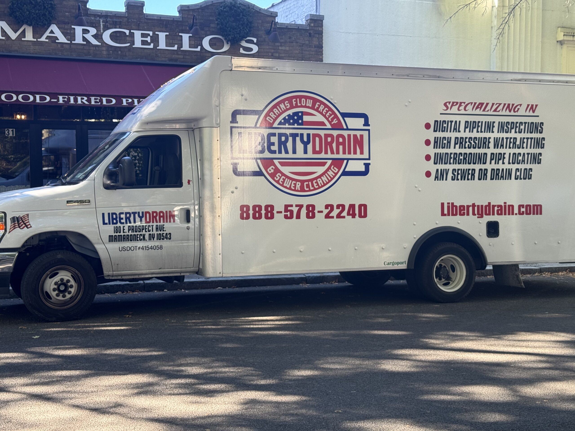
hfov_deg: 39.7
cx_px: 288
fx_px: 797
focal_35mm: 48
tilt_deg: -2.1
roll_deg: +0.3
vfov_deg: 30.3
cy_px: 216
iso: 64
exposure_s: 1/205
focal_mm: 6.76
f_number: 1.78
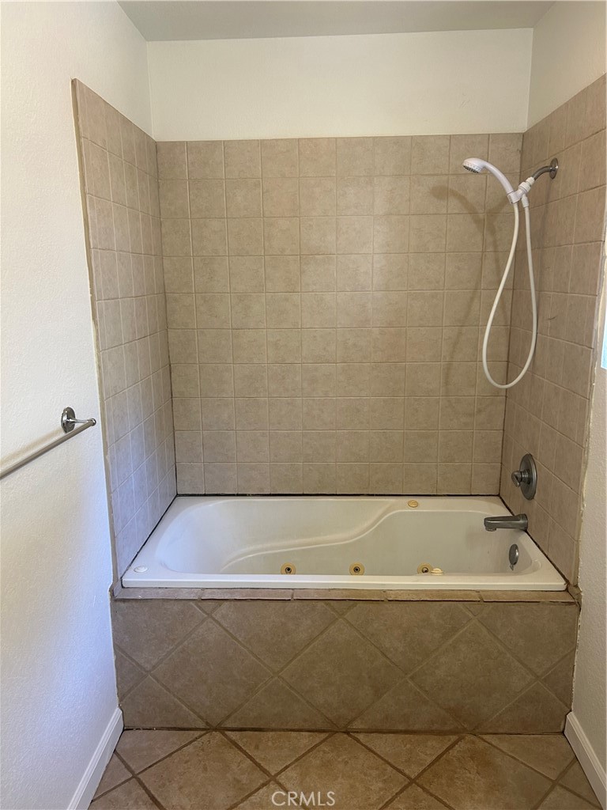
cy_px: 405
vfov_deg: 67.3
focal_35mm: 26
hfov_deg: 53.1
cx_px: 304
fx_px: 608
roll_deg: +1.0
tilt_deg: -12.2
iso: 100
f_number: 1.5
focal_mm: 5.7
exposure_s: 1/60
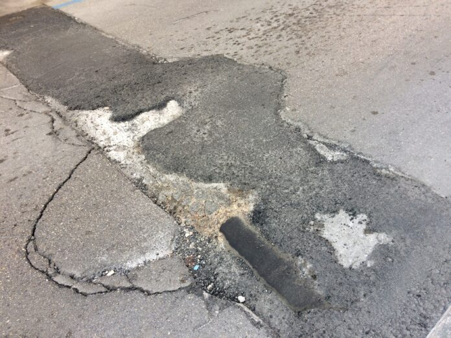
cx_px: 226
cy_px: 169
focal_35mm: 29
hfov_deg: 61.7
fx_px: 378
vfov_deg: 48.2
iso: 40
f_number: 2.2
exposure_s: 1/100
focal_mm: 4.15
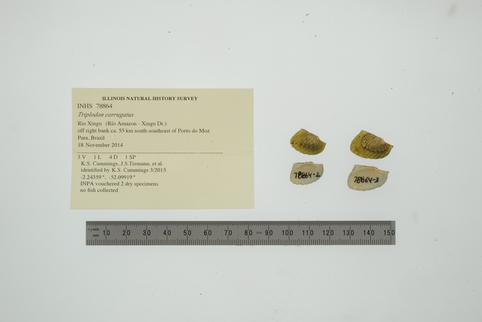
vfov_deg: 22.6
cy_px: 161
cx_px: 241
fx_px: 804
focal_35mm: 60
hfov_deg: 33.4
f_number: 32
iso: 100
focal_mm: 60
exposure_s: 1/13
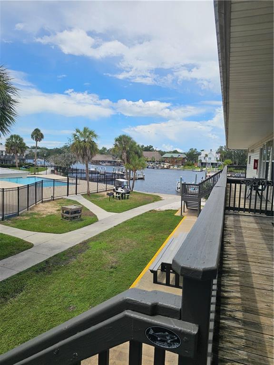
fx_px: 243
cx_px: 137
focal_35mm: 23
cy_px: 182
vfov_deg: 73.9
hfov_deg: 58.9
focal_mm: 6.3
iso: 10
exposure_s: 1/963
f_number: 1.7
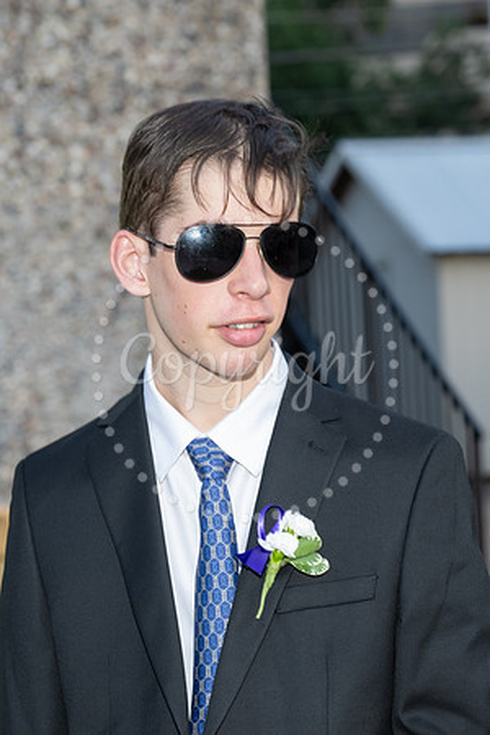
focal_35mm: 129
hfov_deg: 10.6
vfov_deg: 15.9
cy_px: 368
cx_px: 346
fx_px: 2634
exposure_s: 1/60
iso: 640
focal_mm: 86
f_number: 5.6
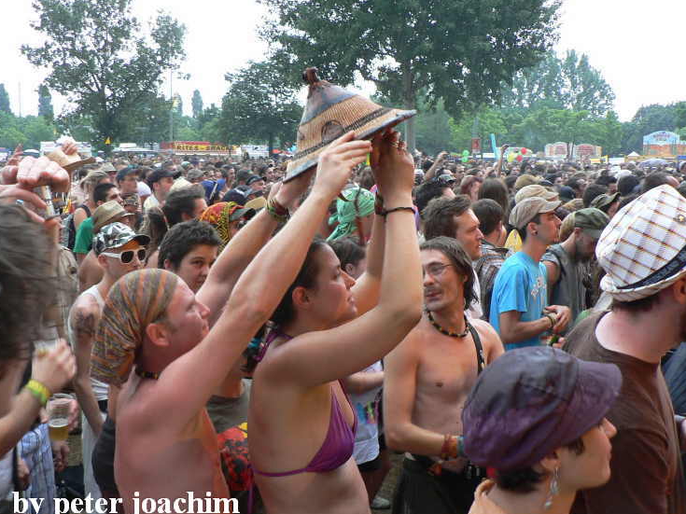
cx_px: 346
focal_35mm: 36
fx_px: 713
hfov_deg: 51.4
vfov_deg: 39.6
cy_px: 255
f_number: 2.8
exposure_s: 1/30
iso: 64
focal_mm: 6
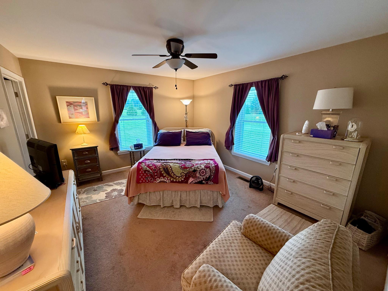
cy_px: 146
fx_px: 157
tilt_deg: -12.5
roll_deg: -0.4
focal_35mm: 14
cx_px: 194
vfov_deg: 85.7
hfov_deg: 102.1
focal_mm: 2.22
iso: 200
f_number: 2.2
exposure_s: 1/60
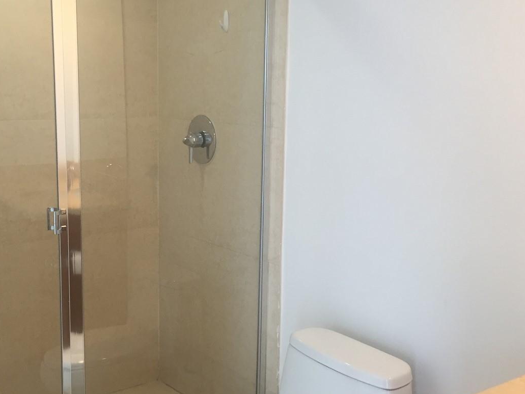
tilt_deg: -9.6
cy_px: 207
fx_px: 682
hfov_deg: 41.9
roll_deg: -0.7
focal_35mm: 45
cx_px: 215
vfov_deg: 32.2
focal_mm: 4.15
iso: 32
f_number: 2.2
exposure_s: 1/30
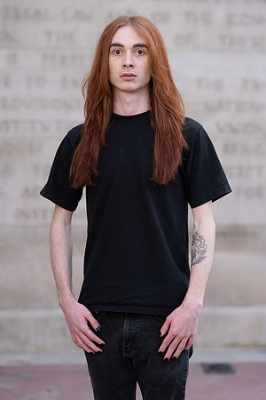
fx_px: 942
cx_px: 133
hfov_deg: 16.1
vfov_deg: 23.9
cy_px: 200
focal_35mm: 85
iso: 100
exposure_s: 1/100
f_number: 2.5
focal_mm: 85
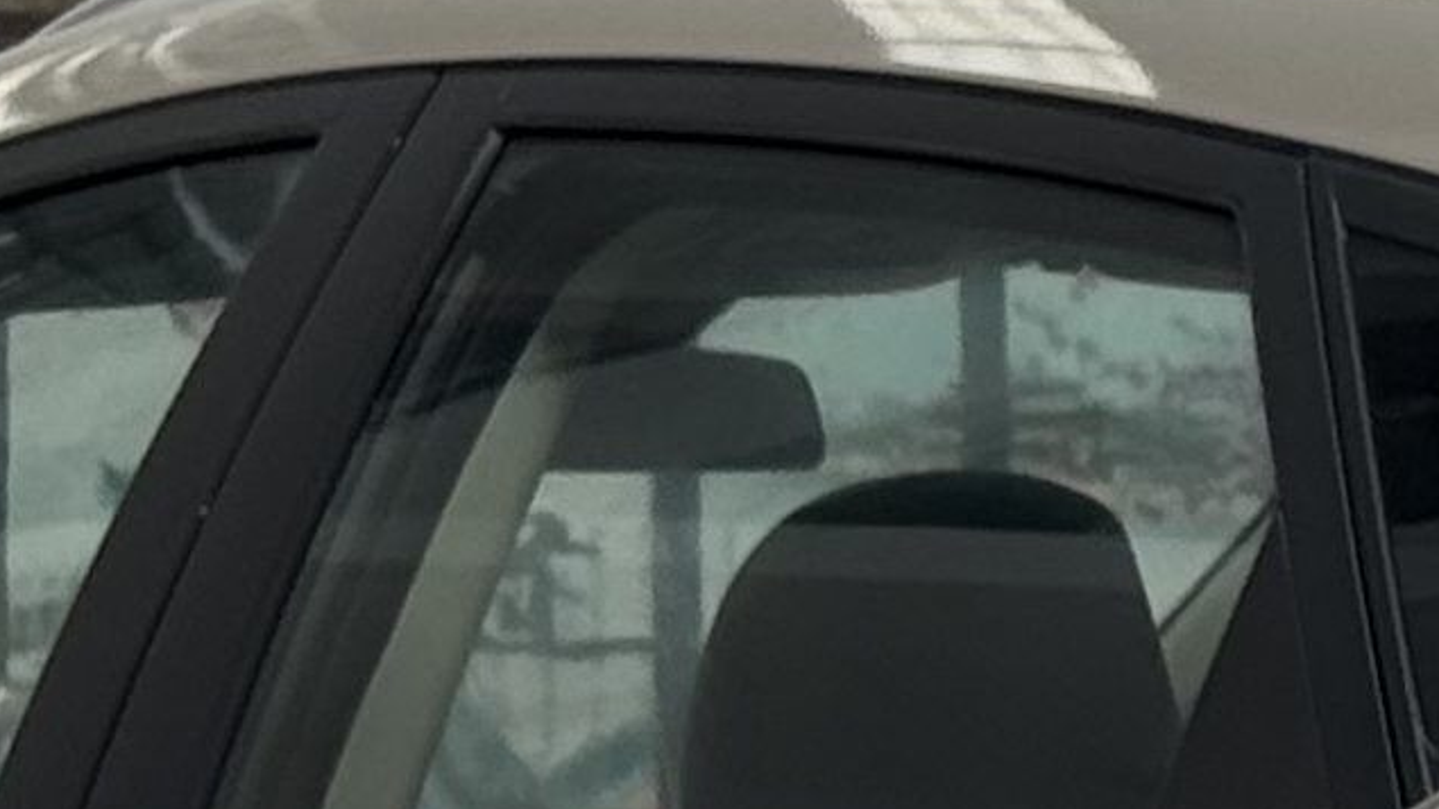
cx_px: 1838
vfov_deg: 3.6
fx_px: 12666
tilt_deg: -4.7
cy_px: 1221
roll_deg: +0.6
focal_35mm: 332
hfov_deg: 6.5
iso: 64
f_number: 1.78
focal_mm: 6.76
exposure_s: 1/390
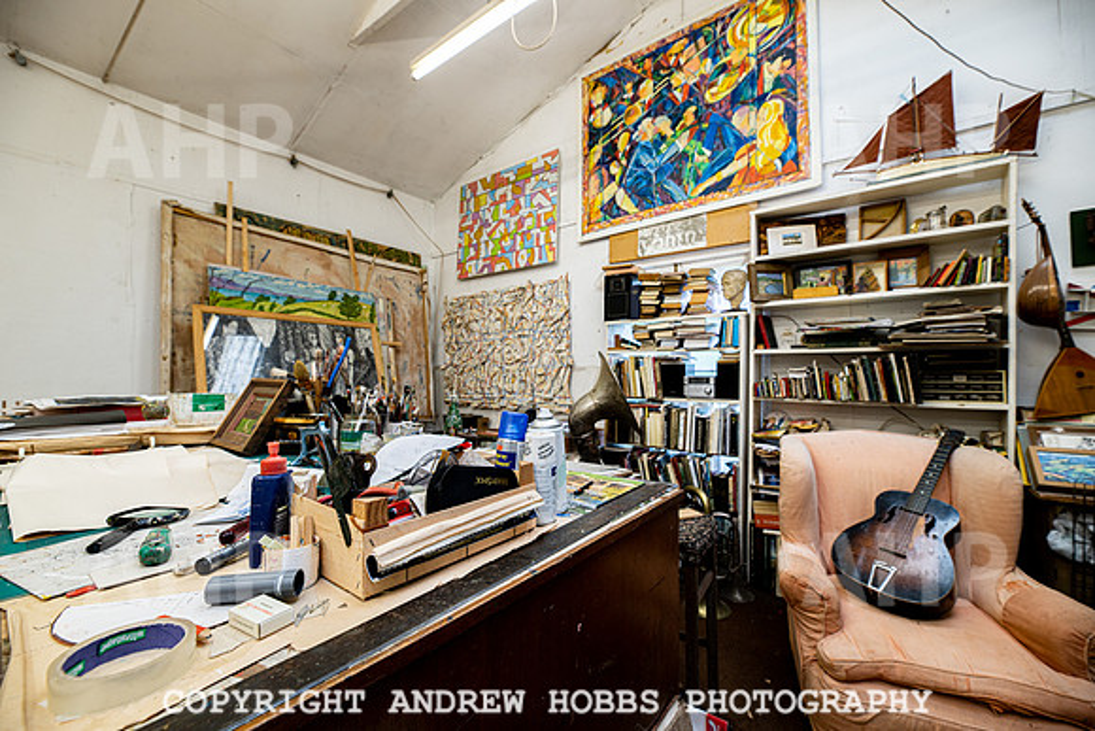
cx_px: 548
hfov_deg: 104.2
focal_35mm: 14
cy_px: 366
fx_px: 426
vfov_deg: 81.2
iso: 64
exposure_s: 1/13
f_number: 5.6
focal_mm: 14
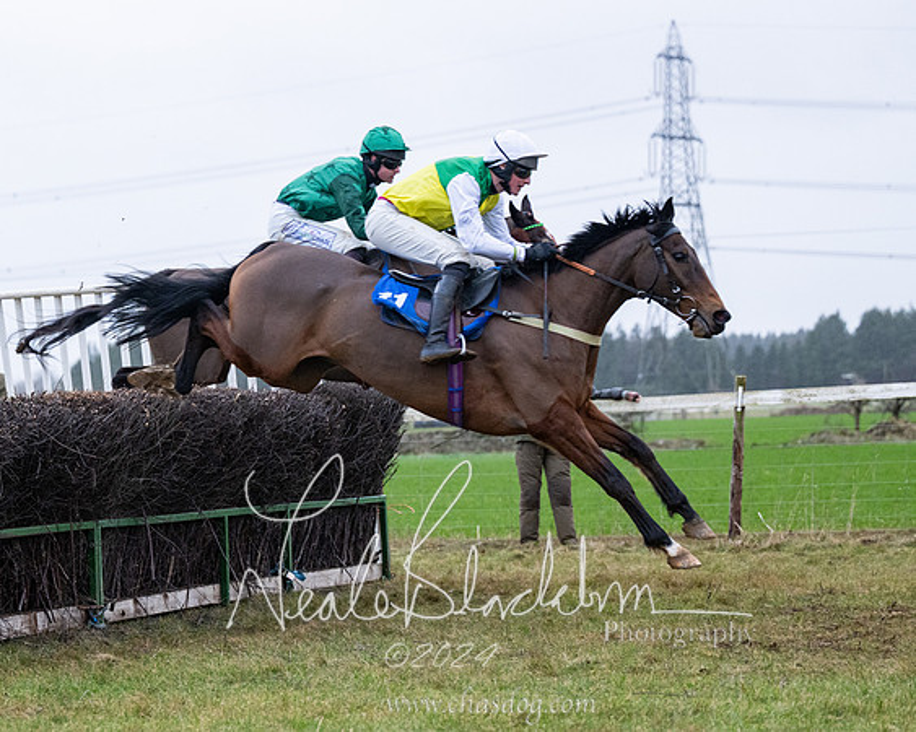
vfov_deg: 10.8
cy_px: 442
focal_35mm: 142
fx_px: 3858
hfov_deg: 13.5
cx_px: 265
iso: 1250
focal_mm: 88
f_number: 3.5
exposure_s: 1/1600
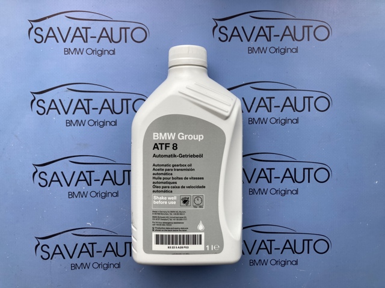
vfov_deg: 49.7
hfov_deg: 63.5
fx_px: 311
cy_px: 144
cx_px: 192
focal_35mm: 28
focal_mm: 3.99
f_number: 1.8
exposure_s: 1/298
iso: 20
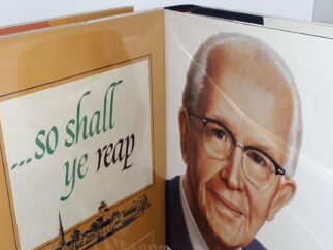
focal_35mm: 52
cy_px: 200
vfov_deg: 27.5
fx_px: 500
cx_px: 154
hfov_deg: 36.8
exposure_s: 1/120
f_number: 1.7
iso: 50
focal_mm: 3.7
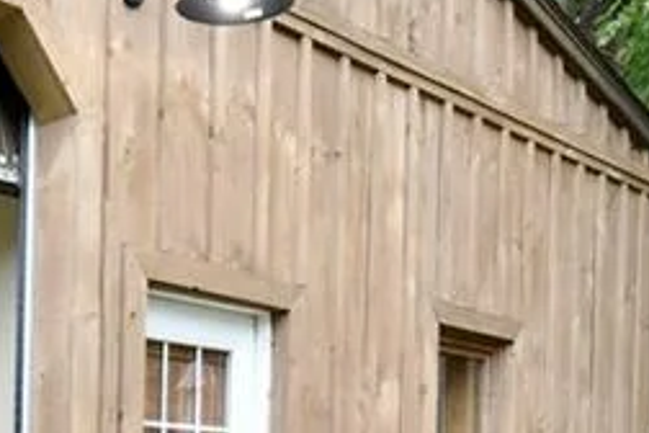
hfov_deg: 30.0
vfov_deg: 20.7
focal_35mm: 61
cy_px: 531
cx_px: -39
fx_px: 1100
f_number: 9
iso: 320
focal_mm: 10
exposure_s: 1/10
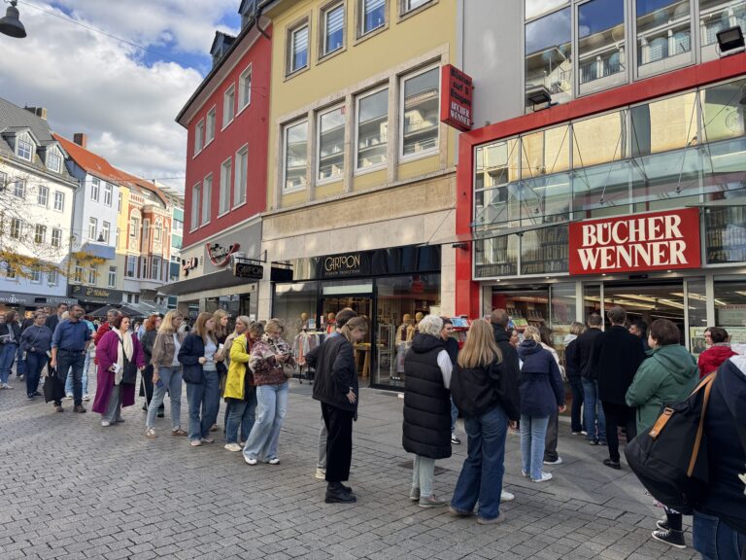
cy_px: 280
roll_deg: -1.7
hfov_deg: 71.6
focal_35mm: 24
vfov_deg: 56.8
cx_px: 373
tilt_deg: +5.8
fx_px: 517
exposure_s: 1/980
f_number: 1.78
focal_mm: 6.76
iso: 80
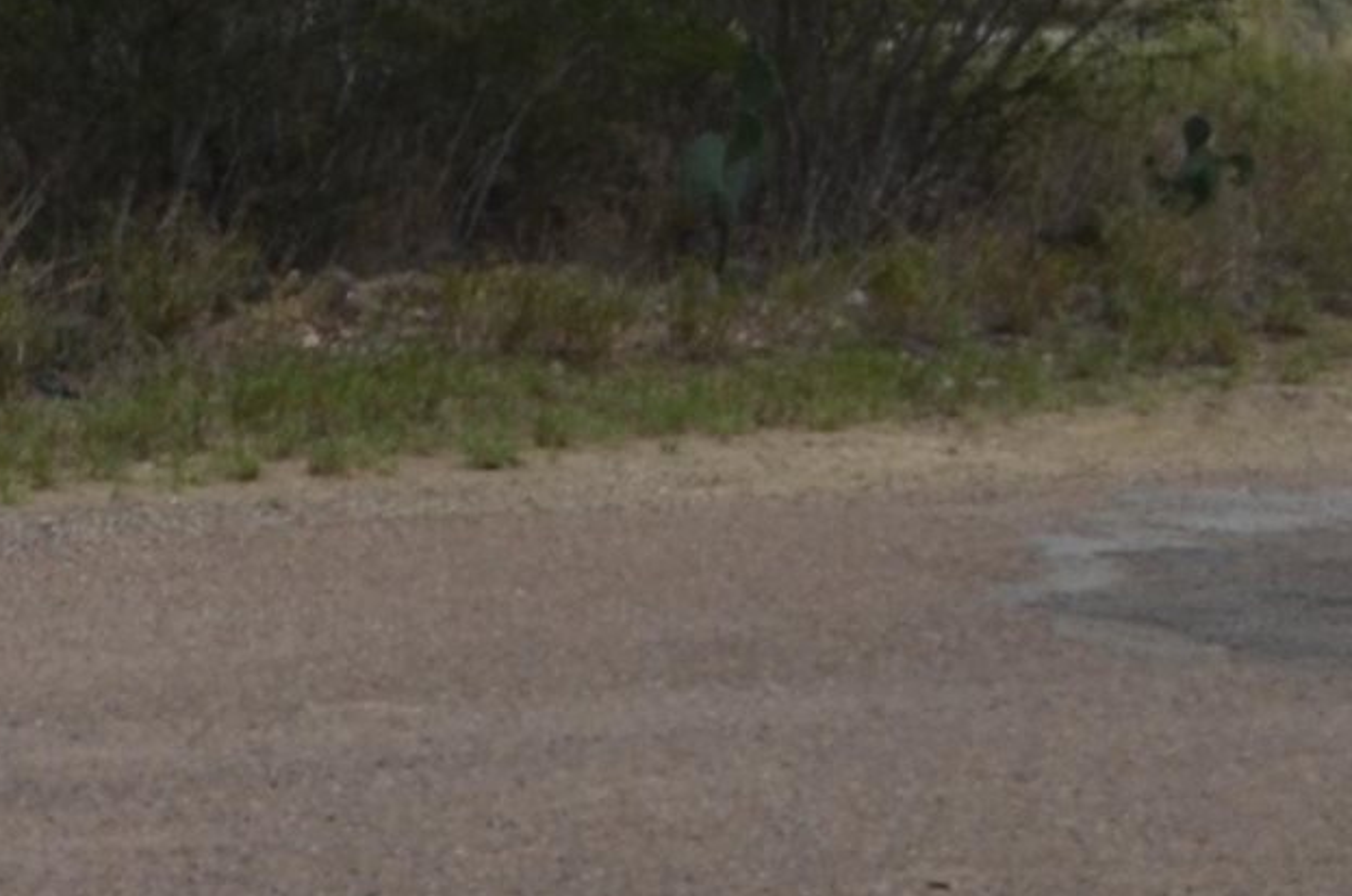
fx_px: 7760
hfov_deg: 9.0
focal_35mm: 207
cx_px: -1910
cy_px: -33
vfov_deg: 6.6
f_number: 7.1
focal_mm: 28
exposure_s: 1/200
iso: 200
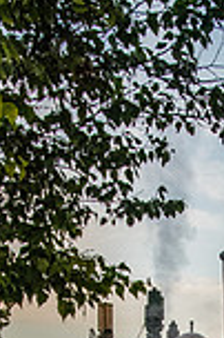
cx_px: 230
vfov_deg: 13.7
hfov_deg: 9.6
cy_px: 478
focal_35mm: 142
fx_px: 1328
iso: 8000
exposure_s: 1/640
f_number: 13
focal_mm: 32
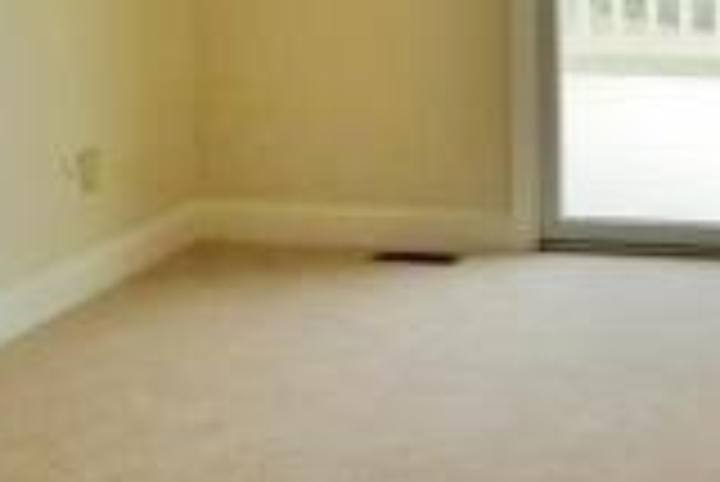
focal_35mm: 102
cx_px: 742
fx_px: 2042
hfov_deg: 19.4
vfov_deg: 13.3
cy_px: 45
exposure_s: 1/572
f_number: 1.7
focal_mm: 4.25
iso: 50
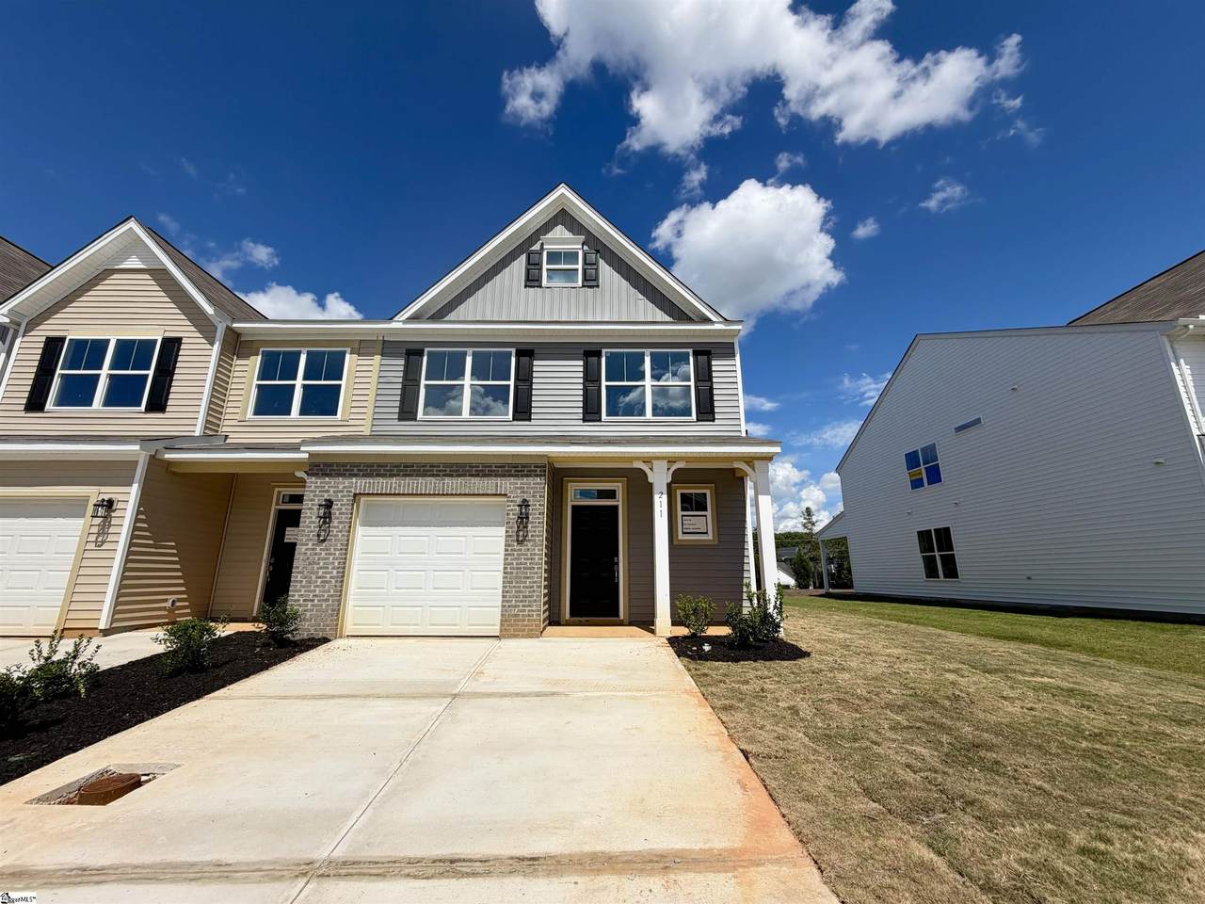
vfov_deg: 85.7
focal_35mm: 14
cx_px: 602
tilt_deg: +12.7
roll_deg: +0.0
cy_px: 452
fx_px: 487
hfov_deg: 102.1
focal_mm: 2.22
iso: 20
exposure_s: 1/1431
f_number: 2.2
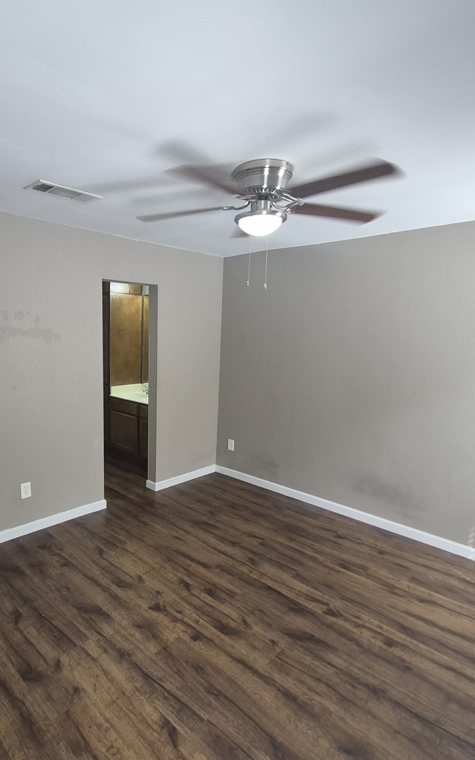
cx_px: 169
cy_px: 391
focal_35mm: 19
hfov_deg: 61.1
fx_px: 393
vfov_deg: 88.0
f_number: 2.2
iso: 80
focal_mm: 1.74
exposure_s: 1/60
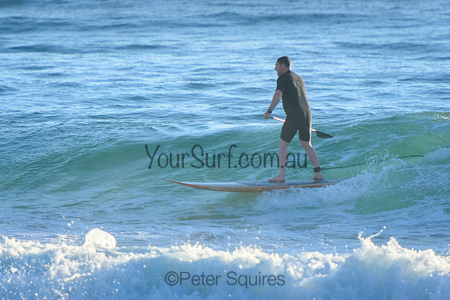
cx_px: 225
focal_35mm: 540
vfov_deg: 2.5
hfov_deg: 3.8
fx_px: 6751
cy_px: 150
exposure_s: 1/2500
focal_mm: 360
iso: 800
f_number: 5.6
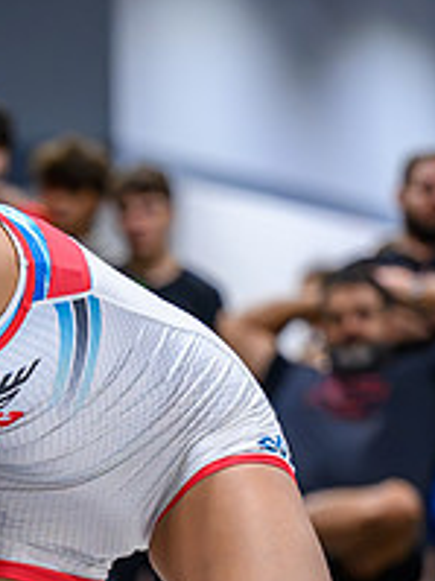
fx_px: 5300
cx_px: -160
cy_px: 618
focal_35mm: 316
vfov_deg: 6.3
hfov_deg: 4.7
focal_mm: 97
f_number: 2.8
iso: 3200
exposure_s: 1/800
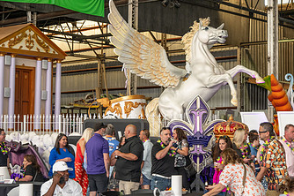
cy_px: 80
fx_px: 653
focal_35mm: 80
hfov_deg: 25.3
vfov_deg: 17.0
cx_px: 189
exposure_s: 1/60
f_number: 6.3
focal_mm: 46
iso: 450
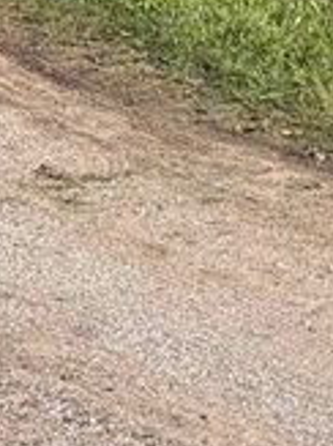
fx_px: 2517
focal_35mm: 196
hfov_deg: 7.4
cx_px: 584
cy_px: -354
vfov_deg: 9.6
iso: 64
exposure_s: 1/3257
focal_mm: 6.76
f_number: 1.78
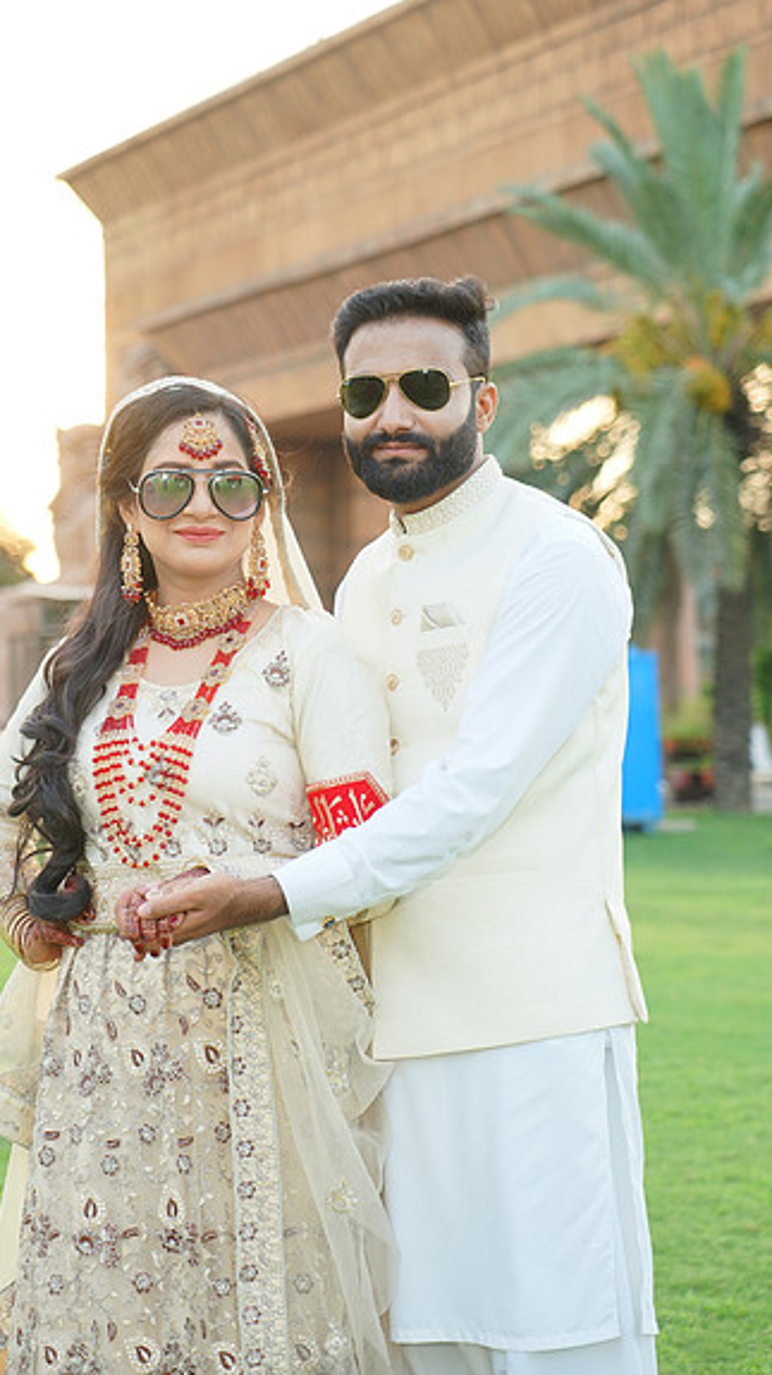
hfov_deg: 16.3
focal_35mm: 74
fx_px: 2696
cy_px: 684
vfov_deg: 28.6
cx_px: 348
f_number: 4
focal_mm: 70
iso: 400
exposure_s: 1/200
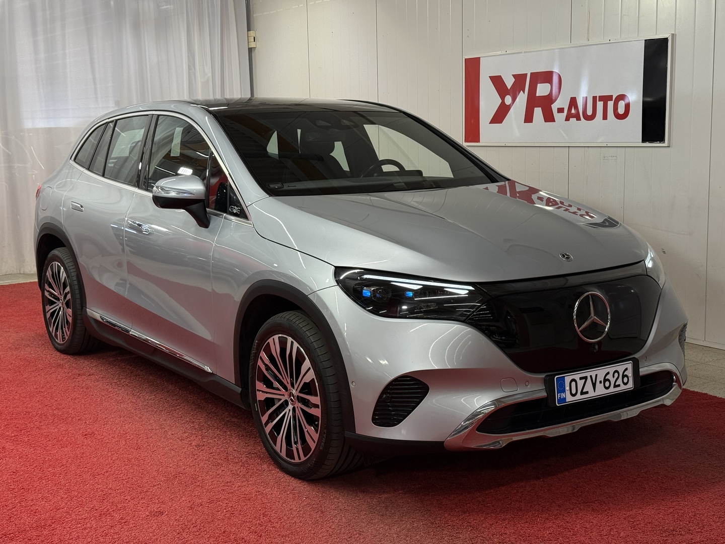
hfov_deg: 39.7
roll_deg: +1.1
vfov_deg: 30.3
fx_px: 1005
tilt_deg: -7.5
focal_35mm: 48
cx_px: 362
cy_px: 272
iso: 80
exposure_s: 1/139
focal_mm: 6.76
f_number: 1.78
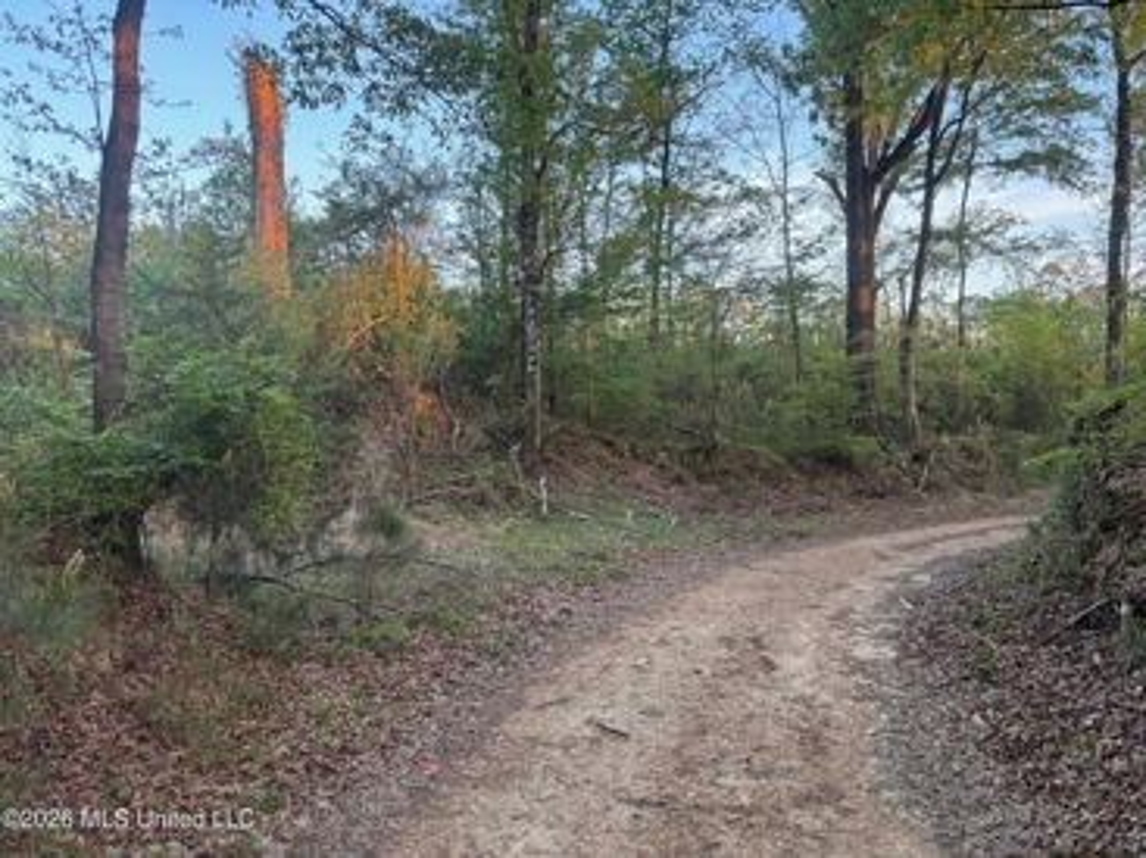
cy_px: 429
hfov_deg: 67.3
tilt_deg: +0.6
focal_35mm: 26
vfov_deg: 53.0
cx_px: 573
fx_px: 860
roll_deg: +2.6
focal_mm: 5.96
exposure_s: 1/121
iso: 100
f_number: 1.6
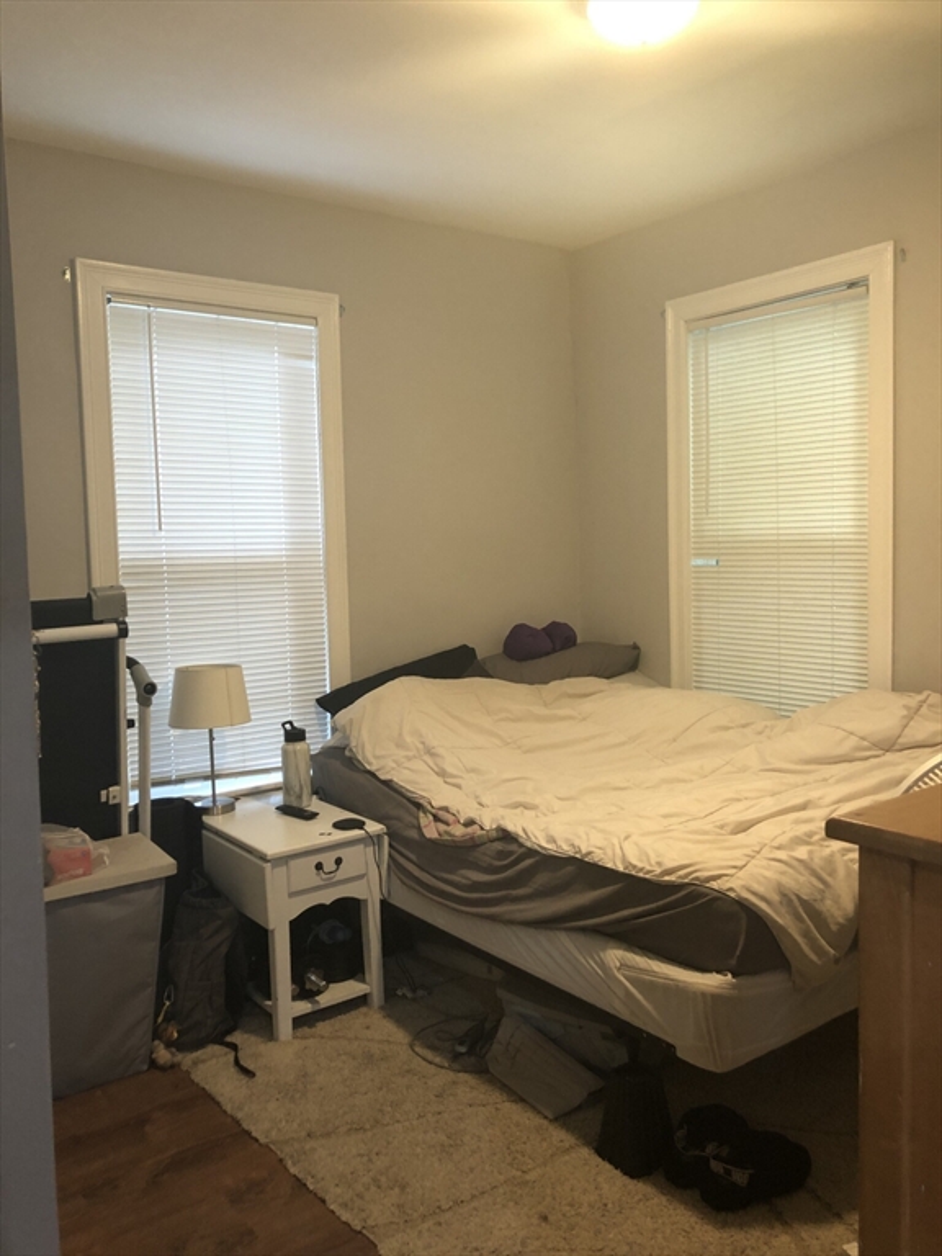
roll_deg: +1.2
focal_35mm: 28
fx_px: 1016
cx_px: 471
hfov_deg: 49.7
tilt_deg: -4.0
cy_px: 628
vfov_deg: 63.4
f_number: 1.8
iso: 50
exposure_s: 1/15
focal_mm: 4
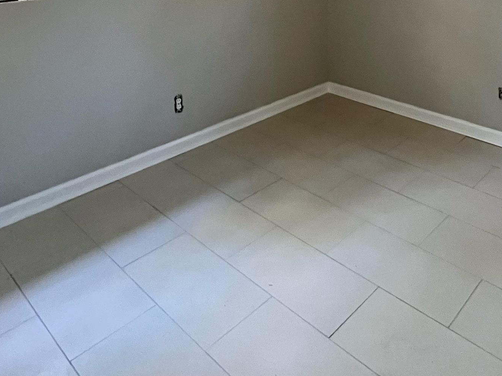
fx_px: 435
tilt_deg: -7.5
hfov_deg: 57.8
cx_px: 358
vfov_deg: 40.0
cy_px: -15
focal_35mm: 30
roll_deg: -0.6
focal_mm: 1.57
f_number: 1.8
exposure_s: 1/57
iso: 1000
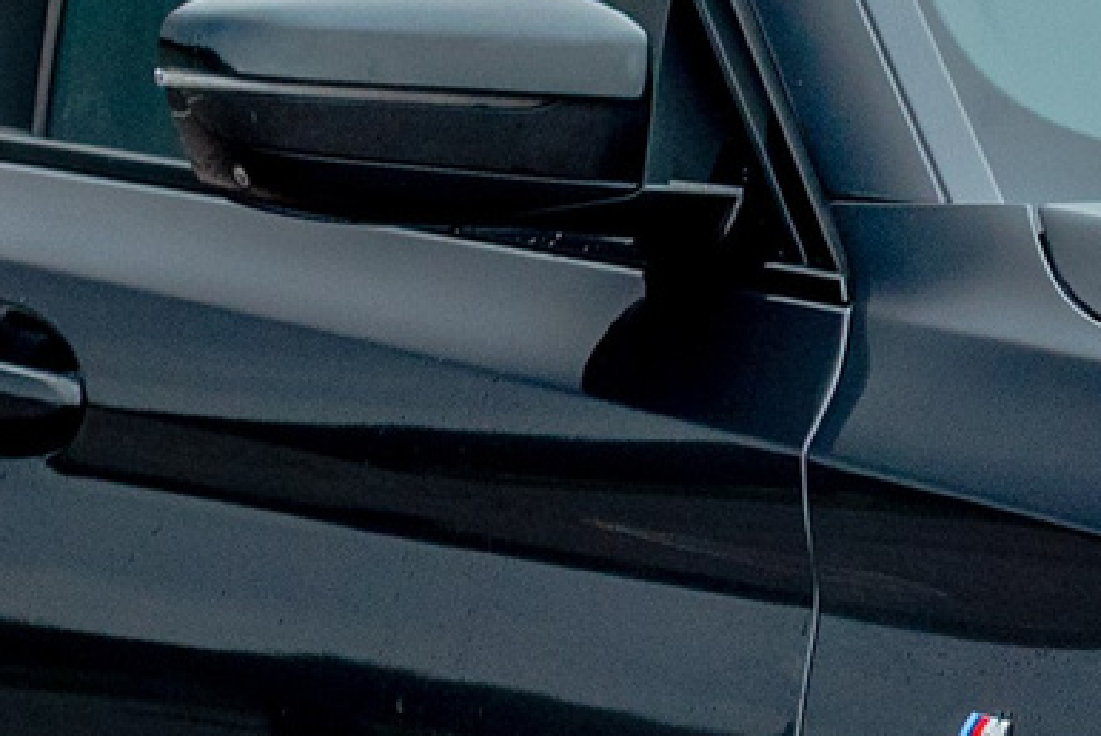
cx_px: 3270
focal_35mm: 577
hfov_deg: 3.5
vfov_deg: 2.4
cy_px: 797
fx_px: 17659
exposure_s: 1/800
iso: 400
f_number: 3.5
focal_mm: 85
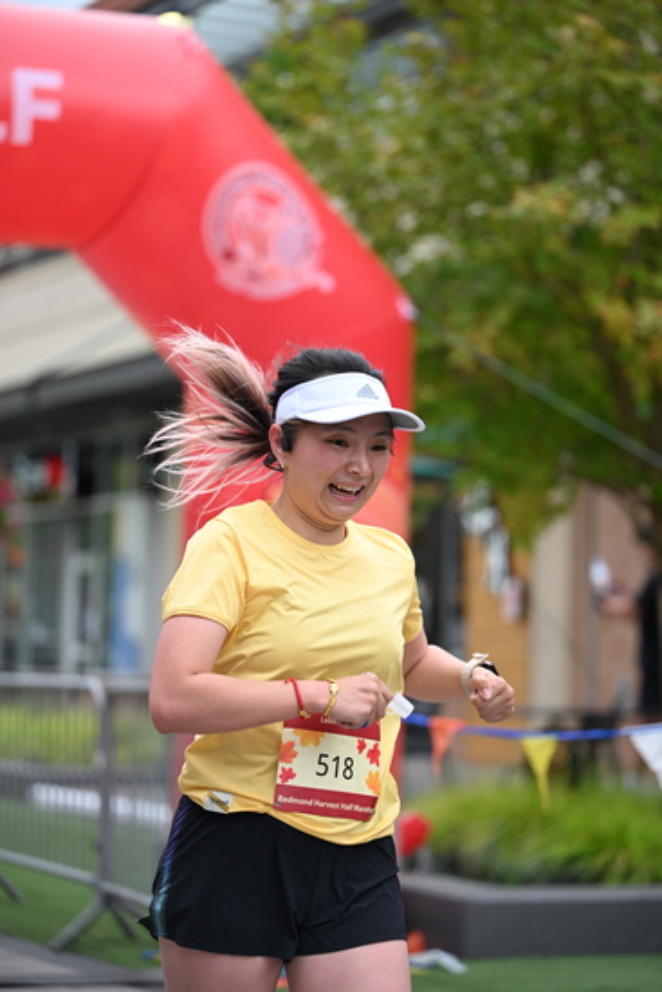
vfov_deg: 19.8
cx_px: 331
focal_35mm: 103
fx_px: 2839
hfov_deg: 13.3
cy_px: 496
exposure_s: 1/2000
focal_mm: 103
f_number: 2.8
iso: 640
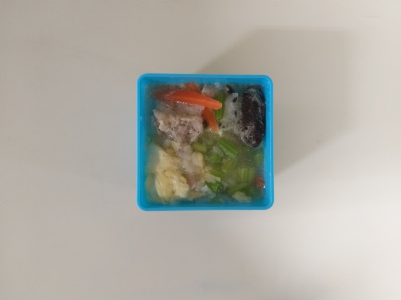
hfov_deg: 67.3
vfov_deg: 53.1
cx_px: 200
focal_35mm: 26
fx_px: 301
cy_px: 150
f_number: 1.7
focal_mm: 3.93
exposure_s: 1/24
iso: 200
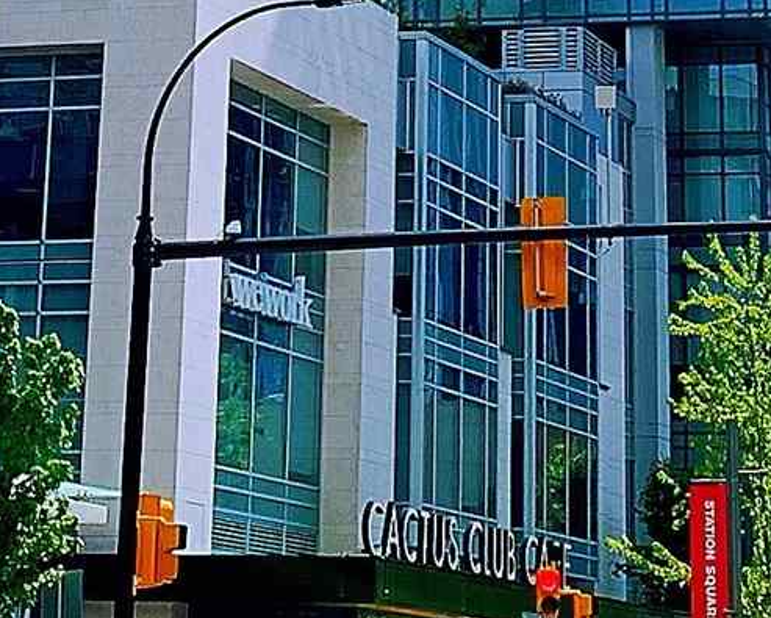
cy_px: -904
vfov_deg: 8.8
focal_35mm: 158
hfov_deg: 12.2
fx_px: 3607
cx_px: 336
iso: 25
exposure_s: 1/2364
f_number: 1.8
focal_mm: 4.25
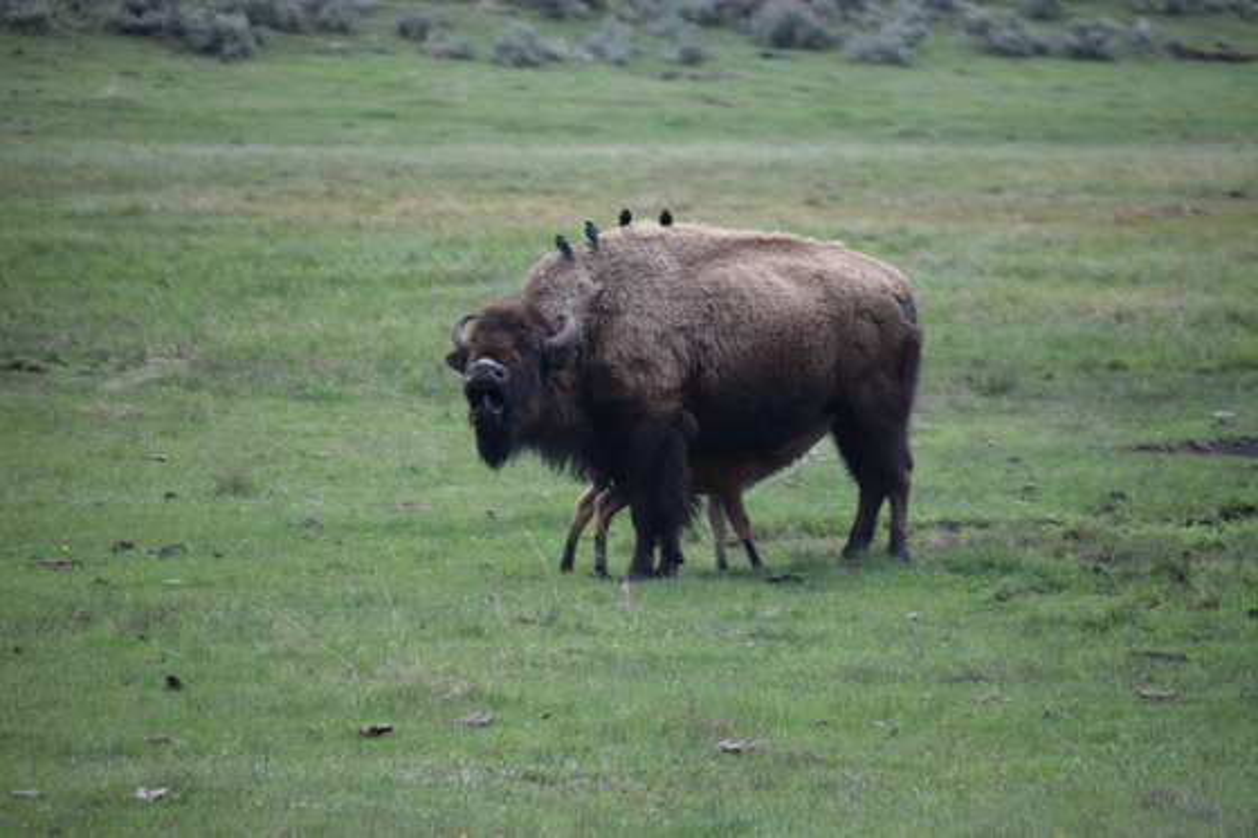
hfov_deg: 4.6
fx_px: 15719
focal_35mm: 450
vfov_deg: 3.1
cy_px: 419
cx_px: 629
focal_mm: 300
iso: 450
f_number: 6.3
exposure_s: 1/250
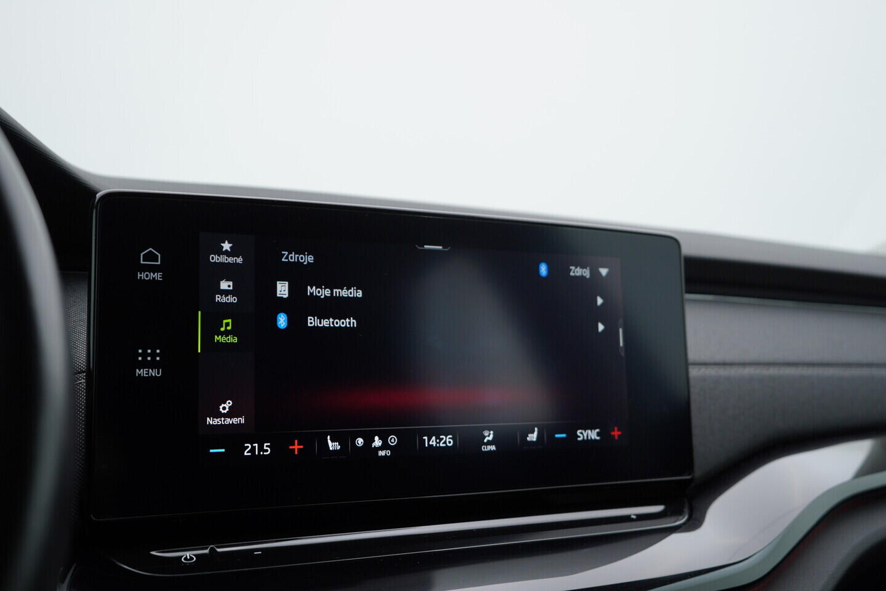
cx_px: 443
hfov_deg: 53.1
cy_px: 296
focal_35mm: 36
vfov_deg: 36.9
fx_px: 886
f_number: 3.5
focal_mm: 24
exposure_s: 1/60
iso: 125
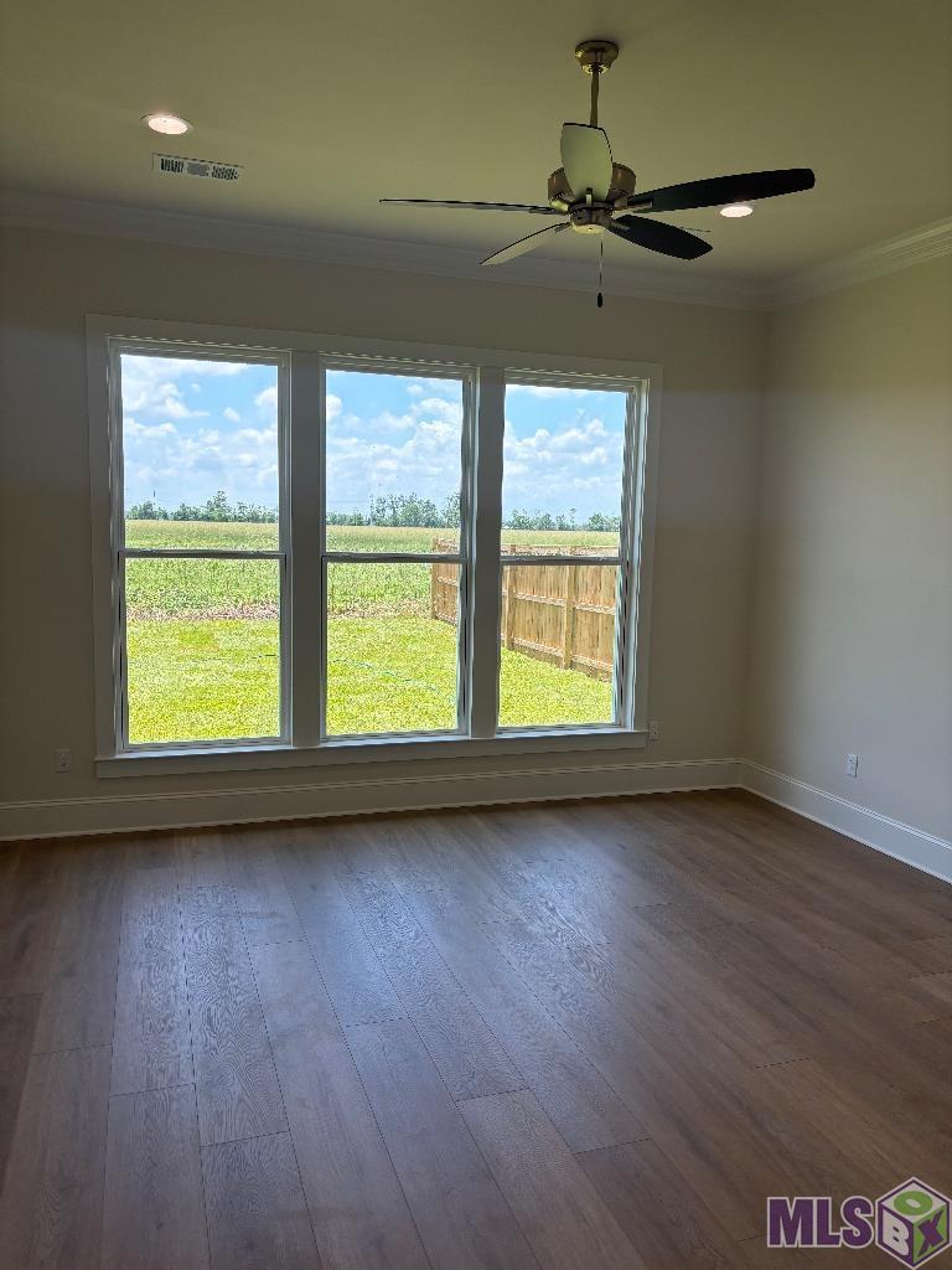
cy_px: 635
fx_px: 953
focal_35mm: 26
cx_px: 476
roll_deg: -3.0
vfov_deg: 67.3
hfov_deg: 53.1
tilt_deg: -7.1
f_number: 1.6
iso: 50
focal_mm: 5.96
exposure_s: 1/544
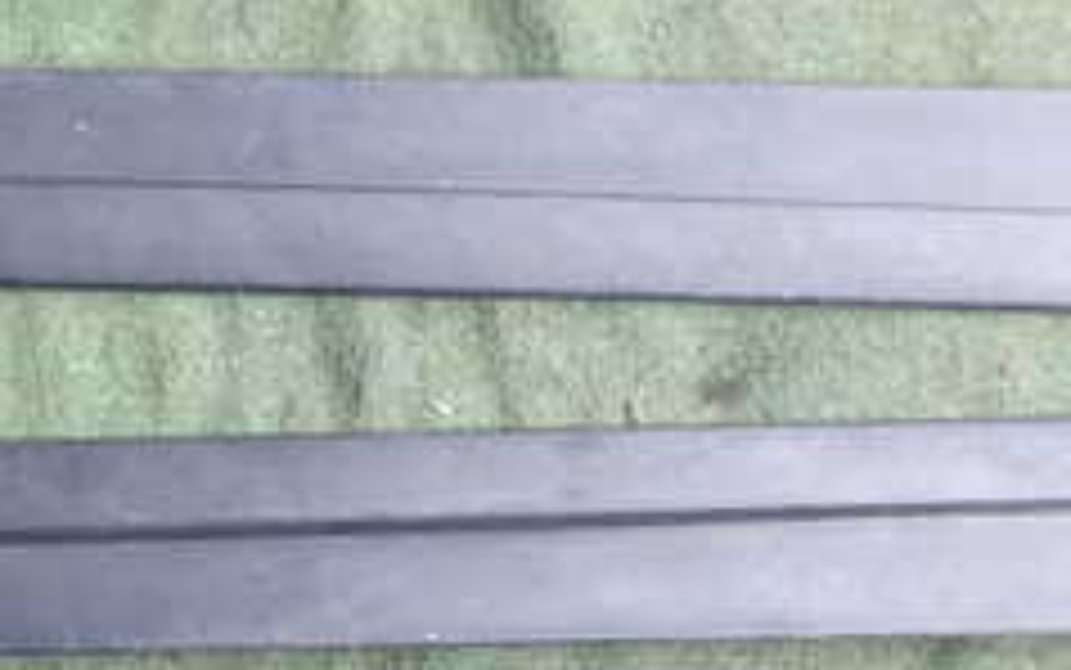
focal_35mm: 80
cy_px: 315
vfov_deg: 16.3
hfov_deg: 25.5
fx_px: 2336
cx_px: 261
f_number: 2.3
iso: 200
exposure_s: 1/40
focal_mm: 5.4
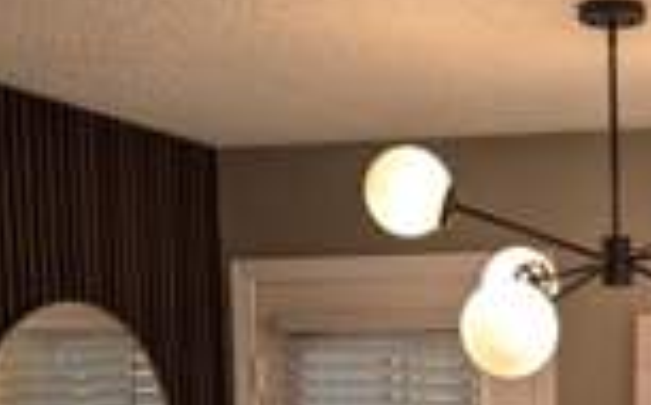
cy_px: 529
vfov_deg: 15.4
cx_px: 630
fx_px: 1417
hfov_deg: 24.8
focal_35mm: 80
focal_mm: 6.81
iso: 52
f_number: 1.85
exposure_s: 1/174
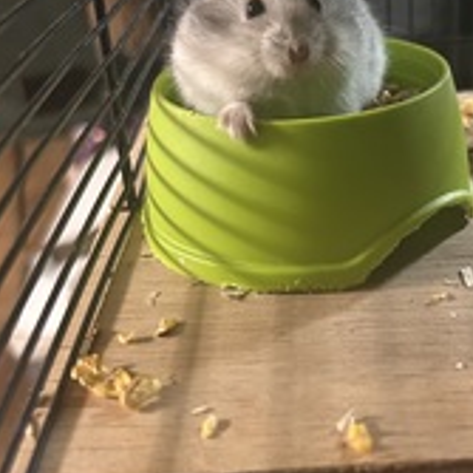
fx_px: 850
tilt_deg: -30.2
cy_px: 297
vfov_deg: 30.9
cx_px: 337
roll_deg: +3.1
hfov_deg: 30.7
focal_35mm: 55
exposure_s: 1/38
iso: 640
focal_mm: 5.7
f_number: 1.5
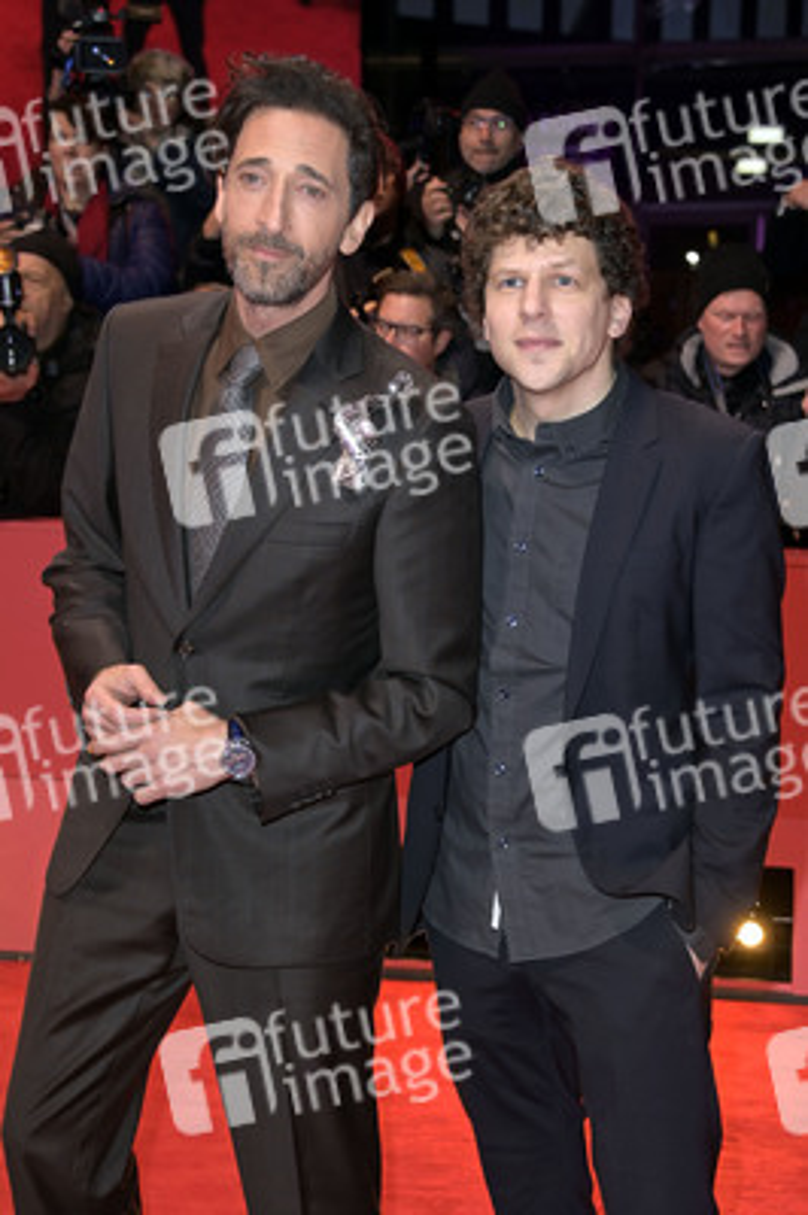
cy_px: 608
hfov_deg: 21.9
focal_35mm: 62
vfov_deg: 32.4
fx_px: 2091
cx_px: 404
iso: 1250
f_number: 5.6
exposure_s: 1/160
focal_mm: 62
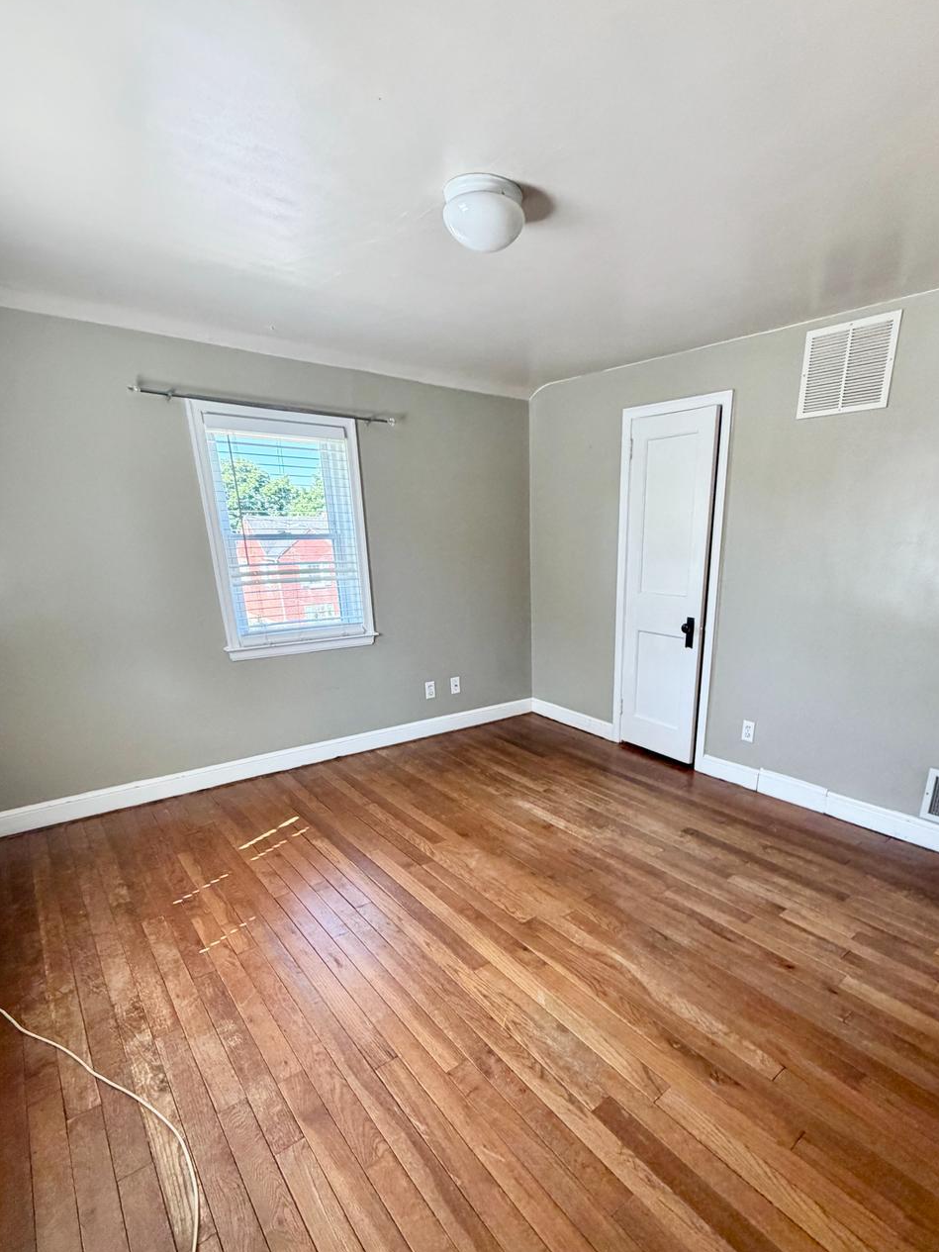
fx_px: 615
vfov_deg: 89.9
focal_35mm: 17
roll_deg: -1.1
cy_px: 749
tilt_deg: -19.4
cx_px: 553
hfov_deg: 74.1
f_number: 2.2
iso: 320
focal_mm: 2.22
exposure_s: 1/121
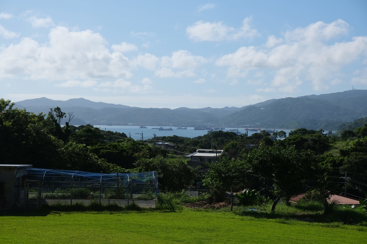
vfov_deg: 16.5
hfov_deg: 24.5
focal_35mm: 83
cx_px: 184
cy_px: 122
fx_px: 846
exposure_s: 1/950
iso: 320
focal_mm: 55
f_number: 8
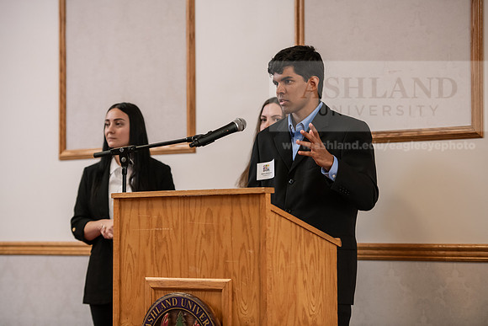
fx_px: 1491
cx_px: 244
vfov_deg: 12.5
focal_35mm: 110
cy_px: 163
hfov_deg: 18.6
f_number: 3.2
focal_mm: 110
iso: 2500
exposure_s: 1/200
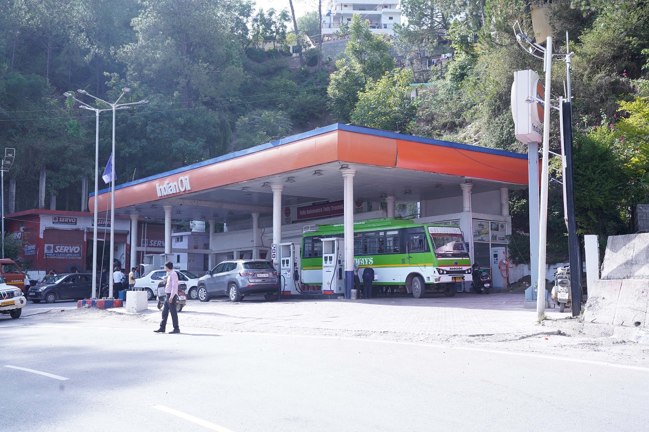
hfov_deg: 49.6
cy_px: 216
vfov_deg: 34.2
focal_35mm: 39
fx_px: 703
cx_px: 324
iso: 400
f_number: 9
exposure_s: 1/160
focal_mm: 39
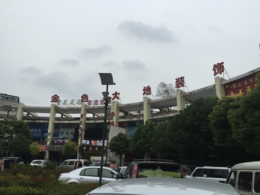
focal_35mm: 29
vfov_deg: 48.3
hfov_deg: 61.6
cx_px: 130
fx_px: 218
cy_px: 98
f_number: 2.2
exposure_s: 1/1276
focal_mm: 4.15
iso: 32
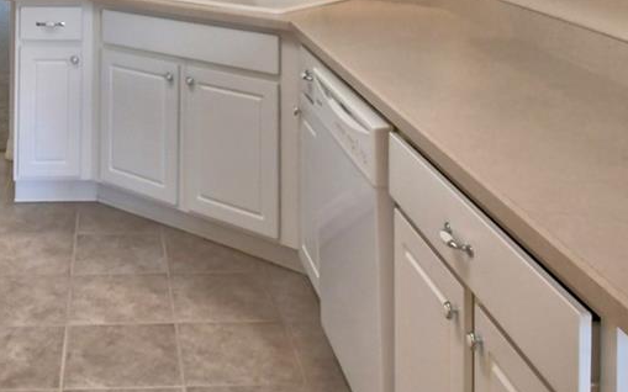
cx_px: 154
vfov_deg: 23.3
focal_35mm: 48
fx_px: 821
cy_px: -141
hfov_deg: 40.6
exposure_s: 1/80
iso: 400
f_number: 4.5
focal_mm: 10
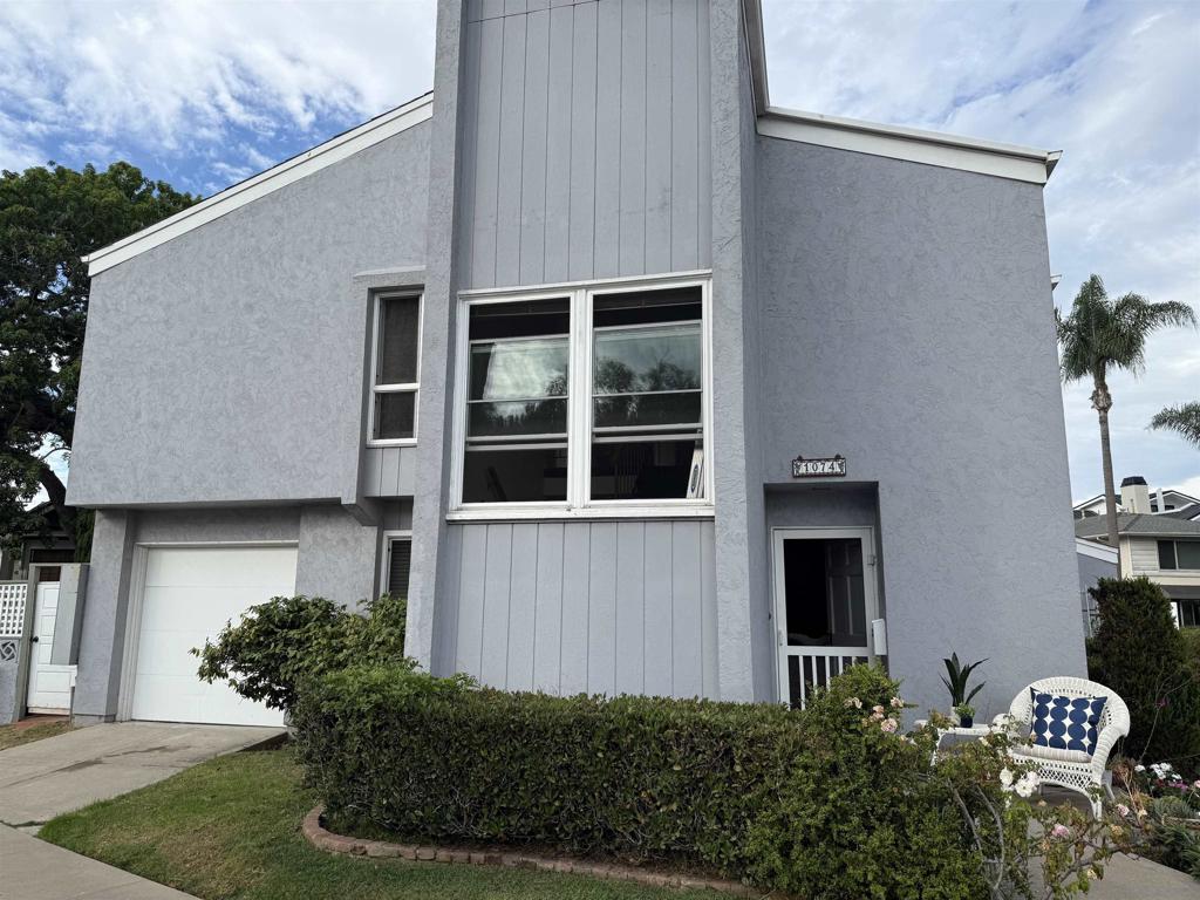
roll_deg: -1.3
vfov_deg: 56.8
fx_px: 832
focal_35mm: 24
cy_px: 450
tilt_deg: +11.2
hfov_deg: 71.6
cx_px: 600
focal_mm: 6.76
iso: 80
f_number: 1.78
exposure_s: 1/2611
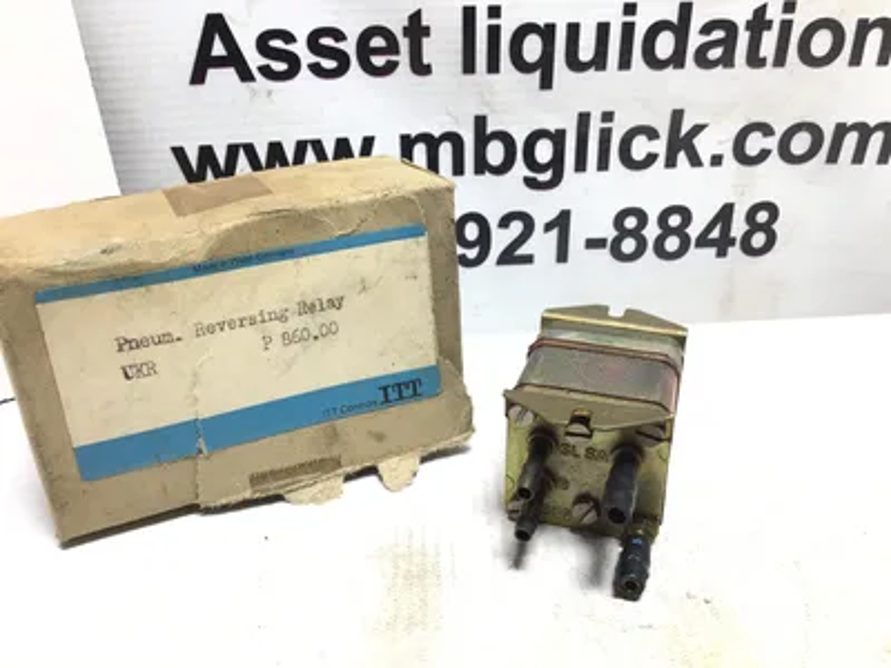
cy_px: 334
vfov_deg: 45.4
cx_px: 446
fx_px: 798
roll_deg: +0.3
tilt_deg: -27.4
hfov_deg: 58.4
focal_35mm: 31
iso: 40
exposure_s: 1/120
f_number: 2.4
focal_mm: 3.3
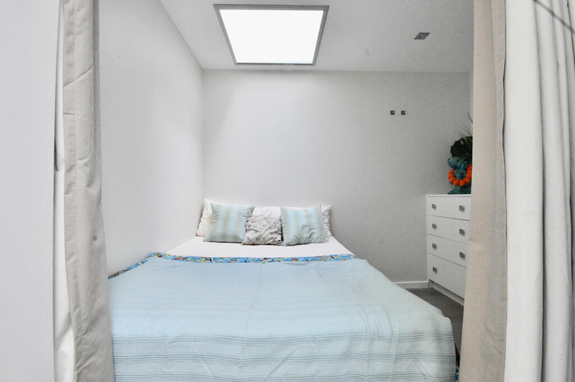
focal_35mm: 15
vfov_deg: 77.2
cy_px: 191
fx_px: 239
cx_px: 288
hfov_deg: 100.4
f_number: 16
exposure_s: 1/60
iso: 4500
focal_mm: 10
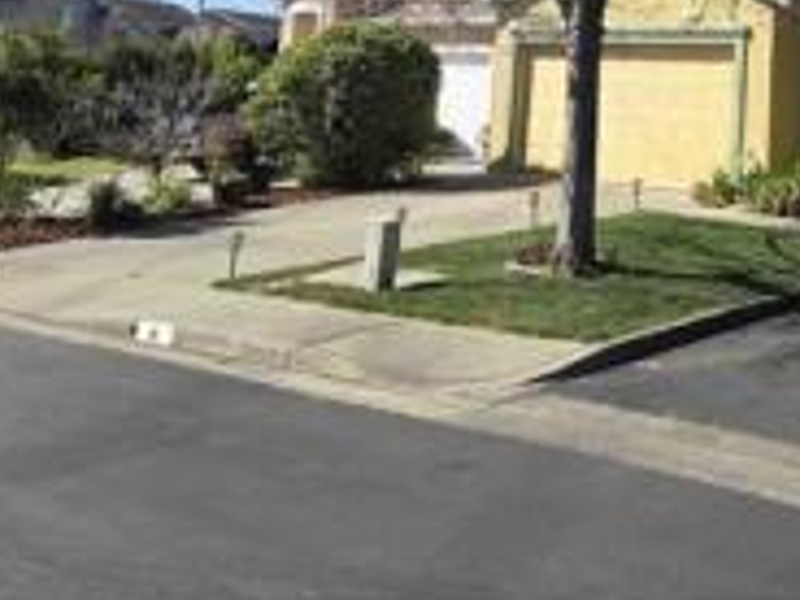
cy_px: -9
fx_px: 1156
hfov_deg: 36.0
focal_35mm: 50
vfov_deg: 27.3
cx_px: 713
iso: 25
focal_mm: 5.4
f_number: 1.8
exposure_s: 1/1517
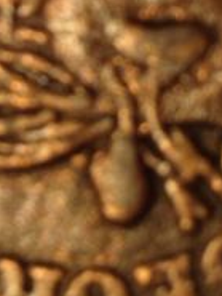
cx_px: 59
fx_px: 1614
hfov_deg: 7.9
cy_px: -77
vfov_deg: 10.3
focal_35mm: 189
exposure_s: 1/127
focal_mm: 4.28
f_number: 2.4
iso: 50
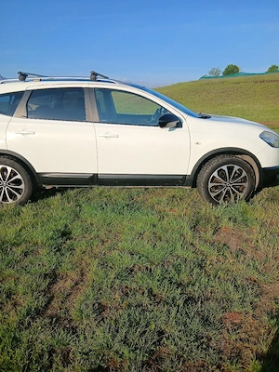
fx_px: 279
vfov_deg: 67.3
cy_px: 186
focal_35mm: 26
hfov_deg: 53.1
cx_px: 140
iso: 20
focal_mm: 3.98
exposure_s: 1/556
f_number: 1.8
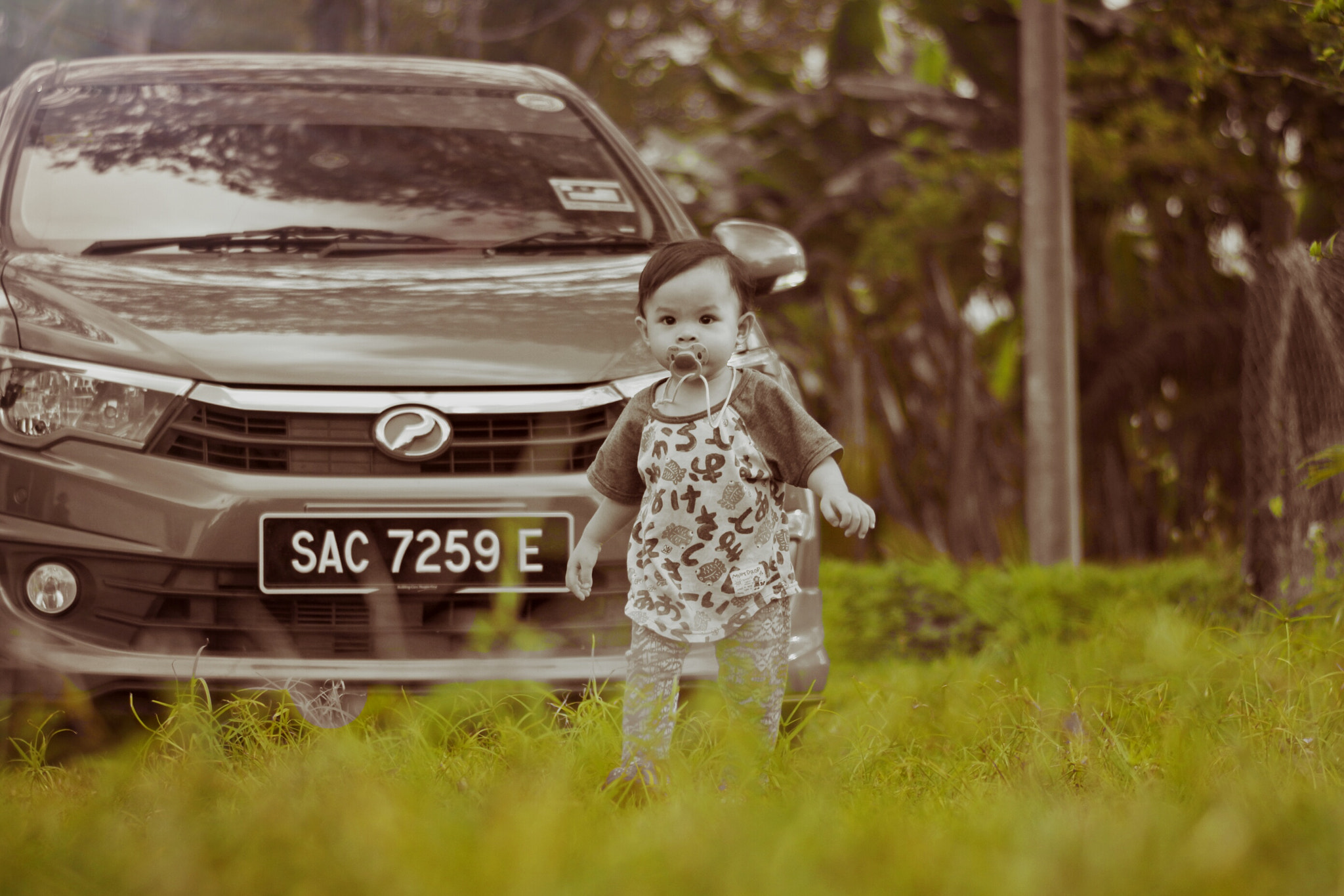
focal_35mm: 135
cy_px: 448
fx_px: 5039
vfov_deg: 10.2
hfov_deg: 15.2
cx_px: 672
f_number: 1.8
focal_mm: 50
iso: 200
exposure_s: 1/1600
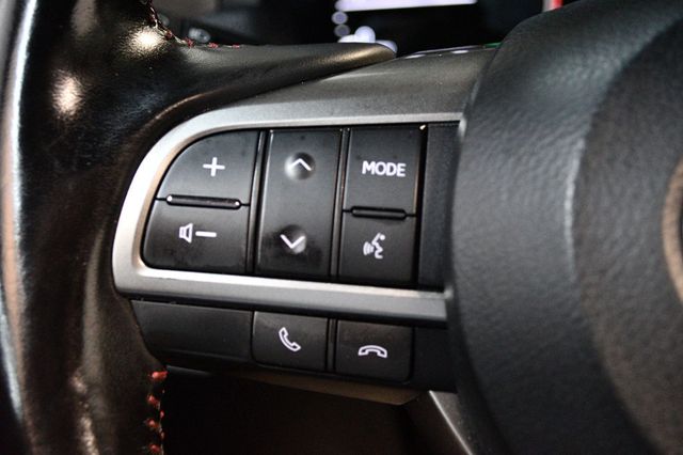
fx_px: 986
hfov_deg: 38.2
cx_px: 342
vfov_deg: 26.0
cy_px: 228
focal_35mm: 52
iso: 6400
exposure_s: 1/60
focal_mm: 35
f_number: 5
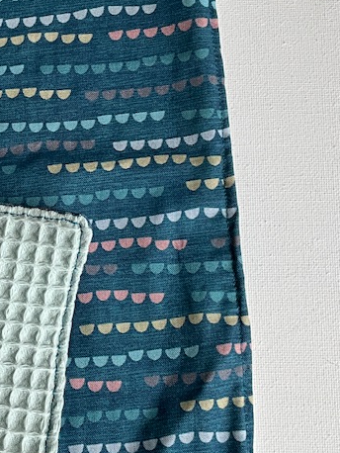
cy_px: 179
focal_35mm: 81
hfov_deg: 17.7
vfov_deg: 24.1
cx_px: -18
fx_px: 1060
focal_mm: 3
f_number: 1.8
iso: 25
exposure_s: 1/325
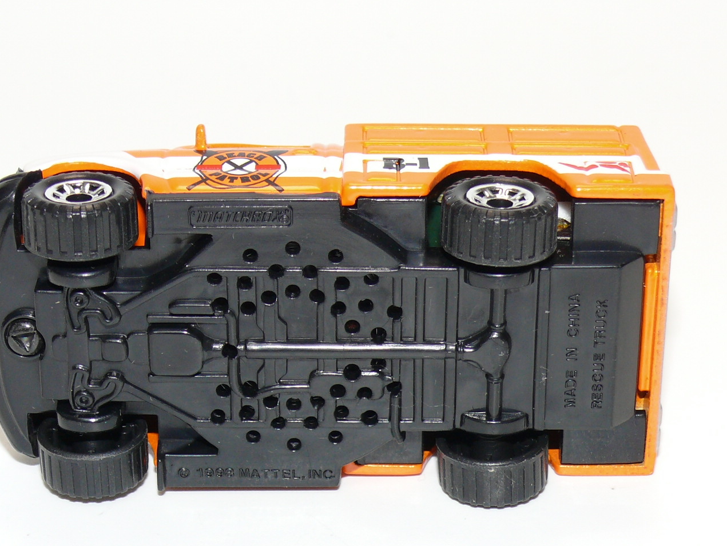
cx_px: 316
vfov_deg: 13.2
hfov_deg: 17.6
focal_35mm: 112
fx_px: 2353
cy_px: 319
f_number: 4
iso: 100
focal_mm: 12.5
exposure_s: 1/30
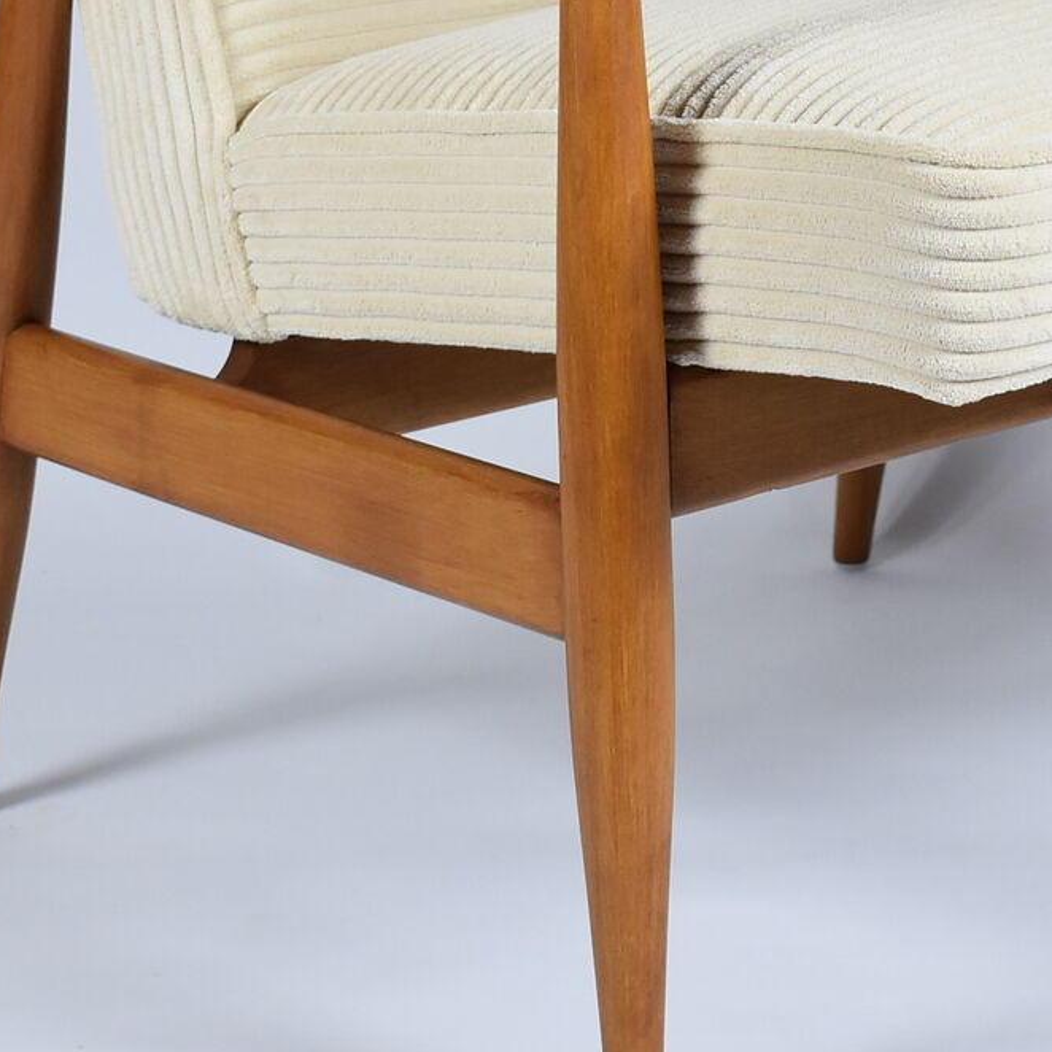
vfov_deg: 13.2
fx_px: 4504
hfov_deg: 13.3
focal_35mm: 131
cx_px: 810
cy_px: 145
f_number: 5
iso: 800
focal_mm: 34
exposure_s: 1/125
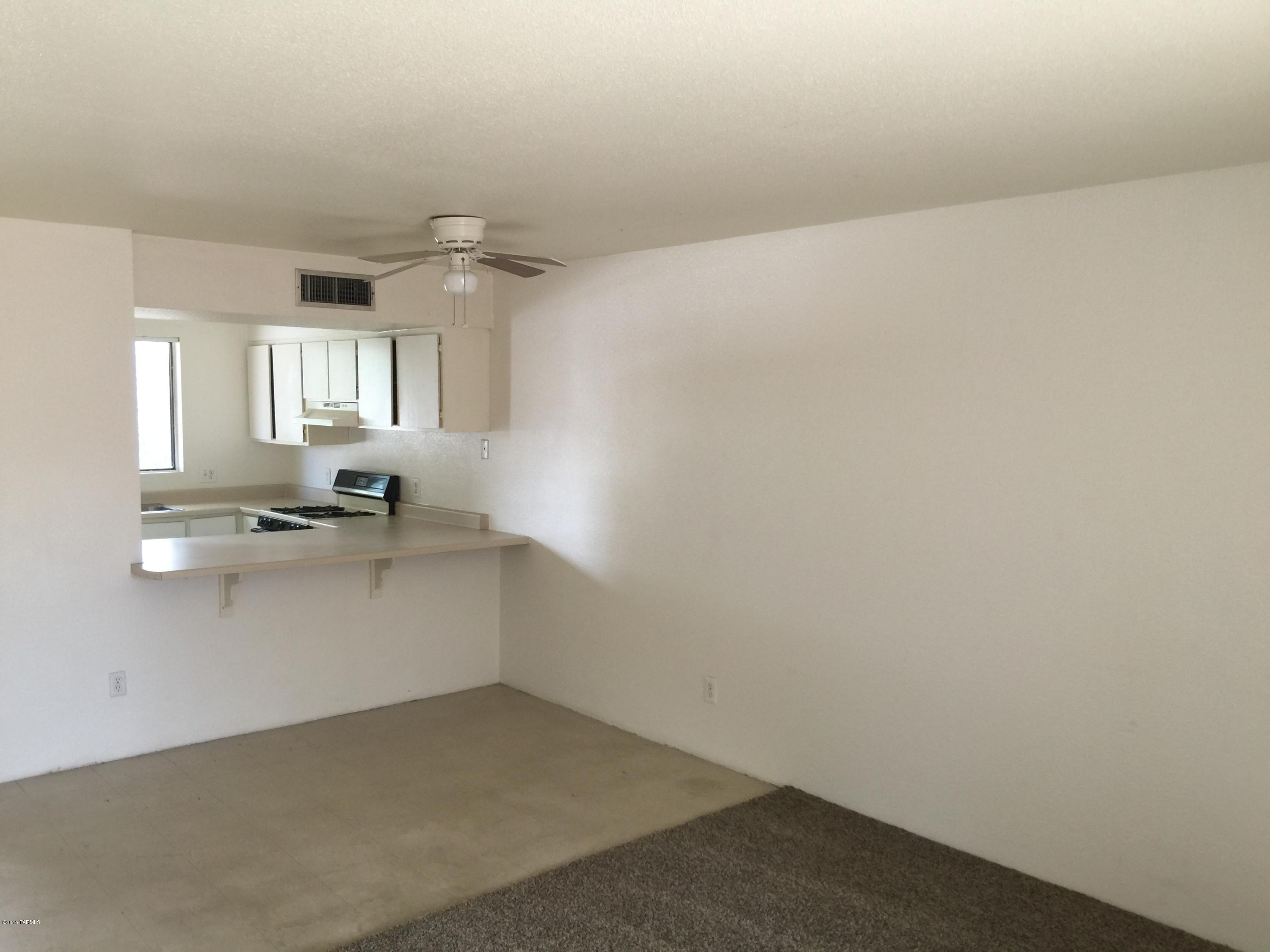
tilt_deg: -5.4
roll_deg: -0.6
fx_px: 1064
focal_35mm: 29
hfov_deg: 61.7
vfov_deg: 48.2
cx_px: 635
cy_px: 476
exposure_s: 1/15
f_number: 2.2
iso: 32
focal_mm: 4.15
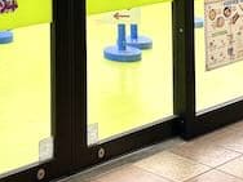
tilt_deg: +6.2
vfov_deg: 12.6
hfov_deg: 18.3
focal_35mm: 102
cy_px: -192
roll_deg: -0.6
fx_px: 716
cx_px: -44
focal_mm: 6.76
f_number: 1.78
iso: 80
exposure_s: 1/100
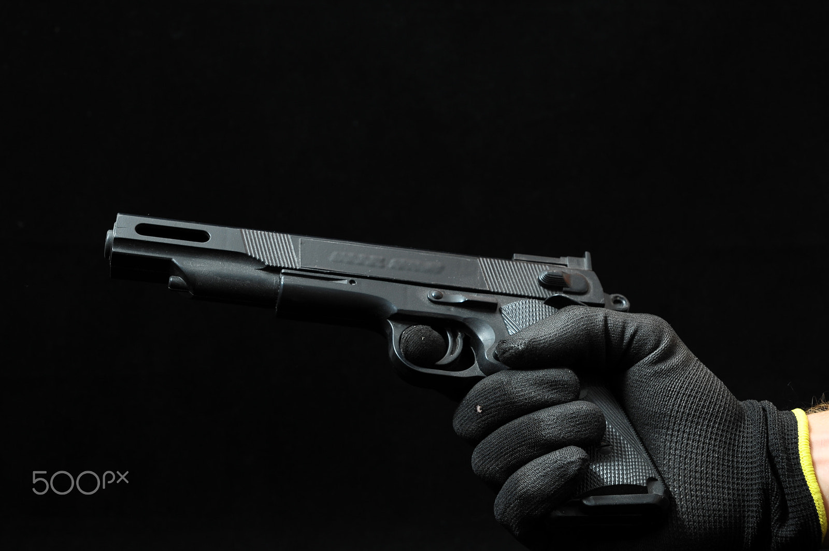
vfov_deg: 28.0
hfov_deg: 41.2
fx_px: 1104
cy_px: 276
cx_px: 414
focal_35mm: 48
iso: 200
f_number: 6.3
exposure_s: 1/125
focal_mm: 32
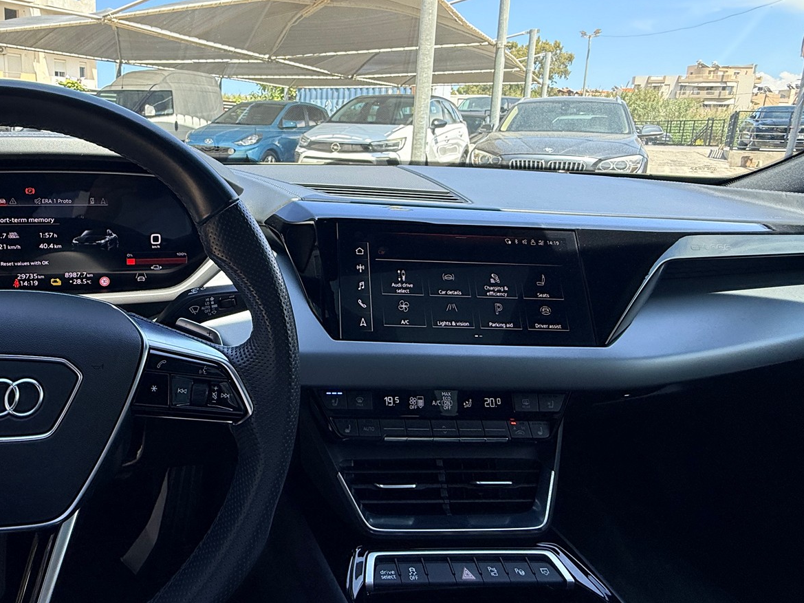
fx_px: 534
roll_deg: -1.7
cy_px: 219
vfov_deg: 58.0
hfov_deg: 71.6
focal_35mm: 23
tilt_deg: -9.4
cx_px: 263
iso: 64
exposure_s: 1/400
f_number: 2.2
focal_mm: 2.22
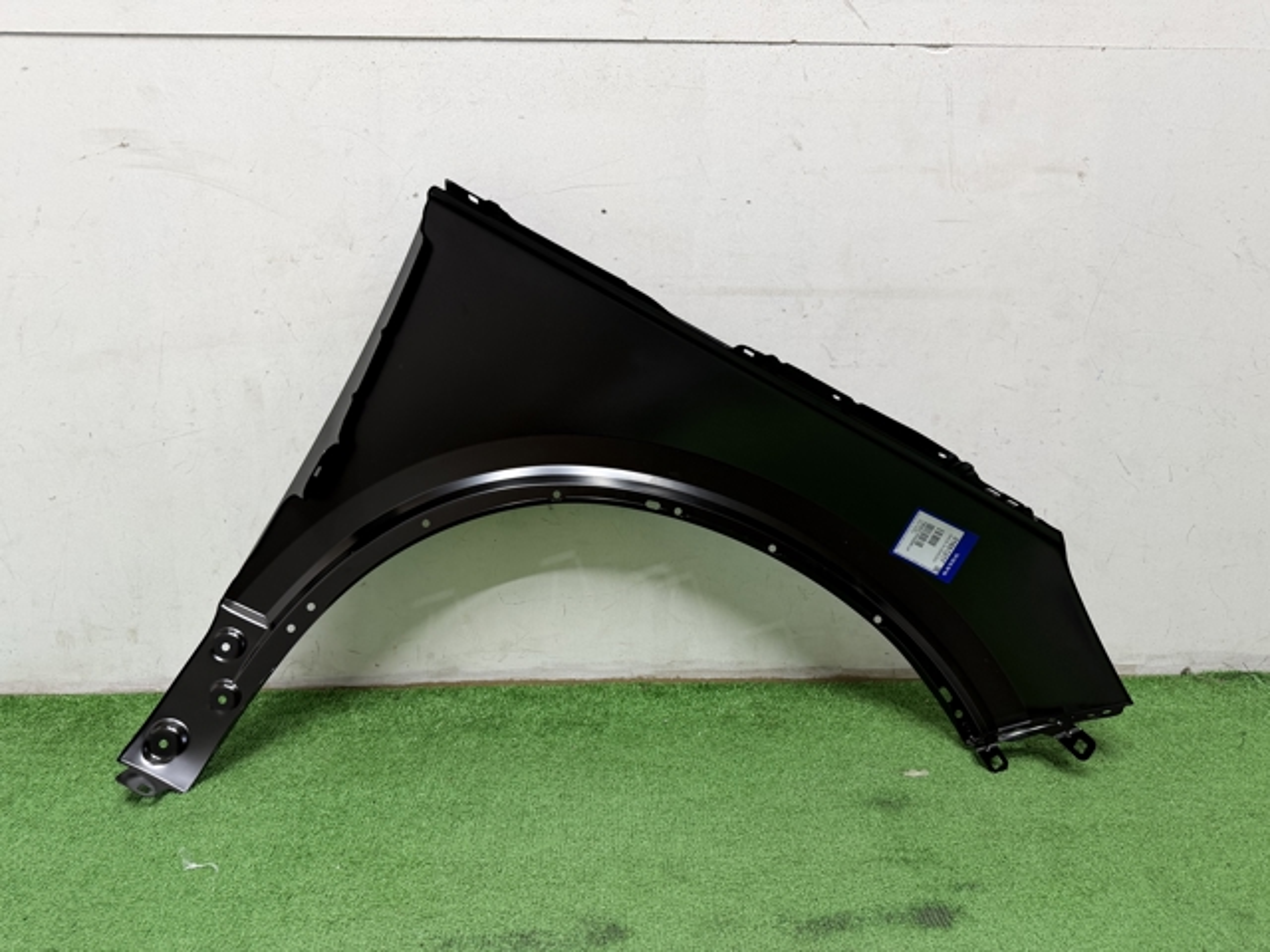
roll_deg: +0.0
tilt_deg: -12.6
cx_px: 635
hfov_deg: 71.6
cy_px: 476
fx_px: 881
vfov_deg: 56.8
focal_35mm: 24
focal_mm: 6.76
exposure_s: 1/100
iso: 125
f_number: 1.78
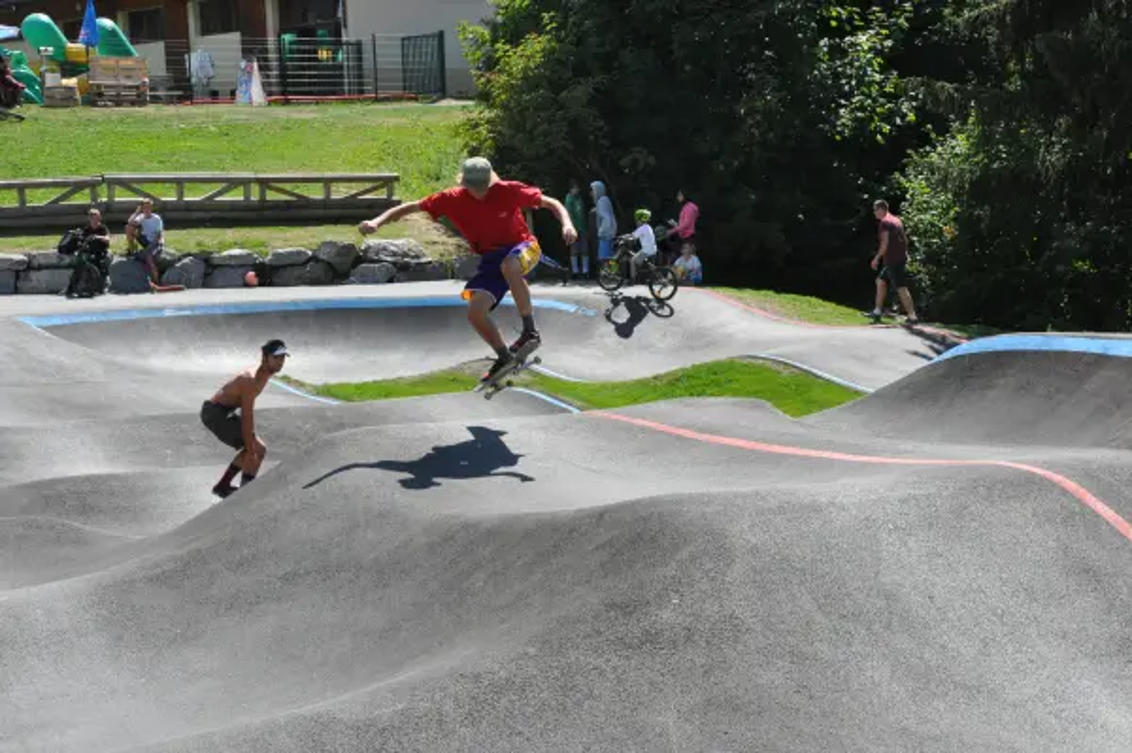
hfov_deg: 26.0
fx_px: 2451
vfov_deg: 17.5
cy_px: 376
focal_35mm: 78
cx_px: 566
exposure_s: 1/640
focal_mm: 52
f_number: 13
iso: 800
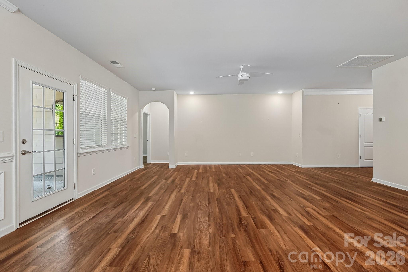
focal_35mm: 15
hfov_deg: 100.4
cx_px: 204
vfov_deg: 77.3
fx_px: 170
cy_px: 136
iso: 400
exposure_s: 1/8
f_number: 8
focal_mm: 10
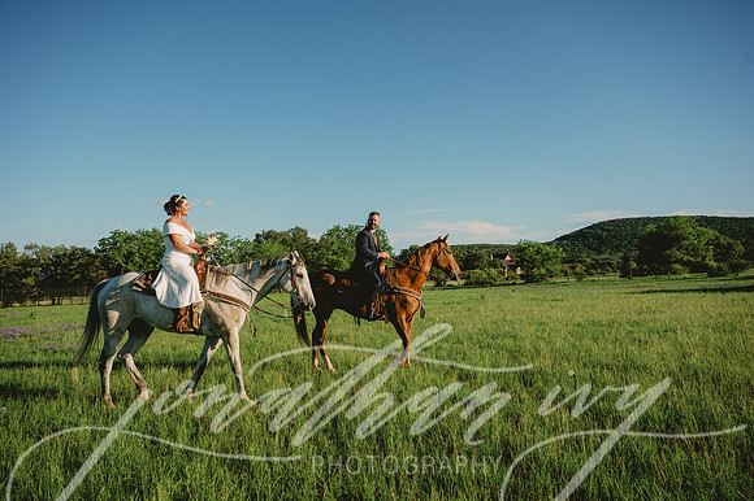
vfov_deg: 53.1
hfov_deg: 73.8
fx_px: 502
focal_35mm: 24
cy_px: 250
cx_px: 377
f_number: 4.5
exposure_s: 1/640
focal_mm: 24
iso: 80
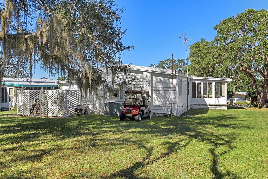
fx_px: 223
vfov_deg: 43.6
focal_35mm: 30
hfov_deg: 61.9
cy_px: 90
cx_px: 134
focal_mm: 20
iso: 640
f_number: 8
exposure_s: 1/500
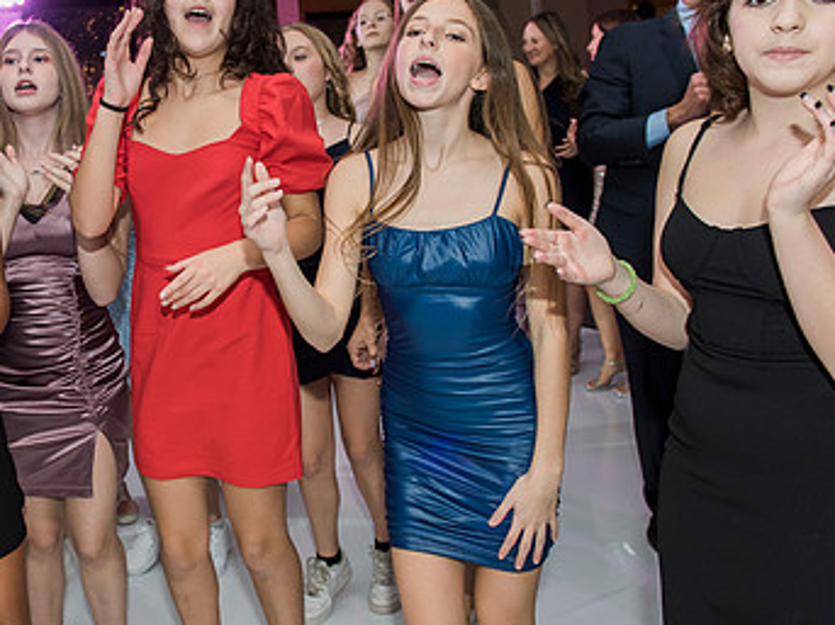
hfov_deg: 46.3
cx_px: 219
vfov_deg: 36.5
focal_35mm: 39
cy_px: 225
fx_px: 940
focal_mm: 24
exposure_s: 1/100
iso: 1000
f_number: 4
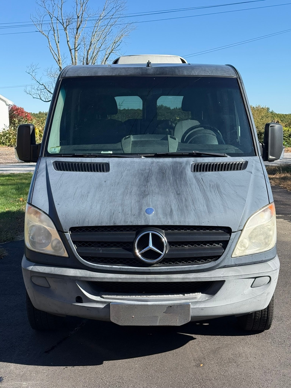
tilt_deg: -7.5
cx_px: 146
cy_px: 194
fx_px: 538
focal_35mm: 48
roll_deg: +0.1
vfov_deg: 39.7
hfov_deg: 30.3
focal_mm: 6.76
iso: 80
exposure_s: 1/2976
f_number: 1.78
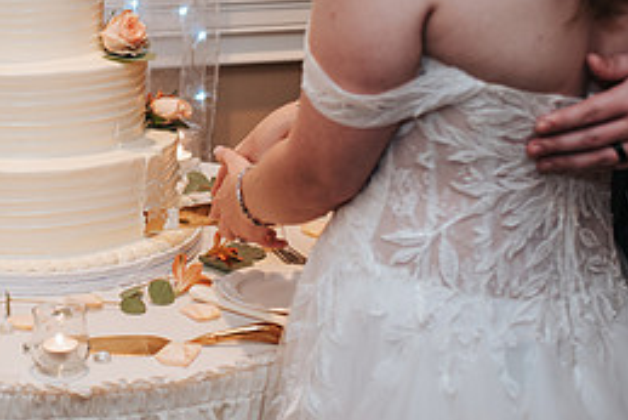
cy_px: 35
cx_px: 36
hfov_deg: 22.7
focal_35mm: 87
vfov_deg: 15.5
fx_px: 1518
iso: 800
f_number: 2.8
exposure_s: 1/160
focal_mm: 35
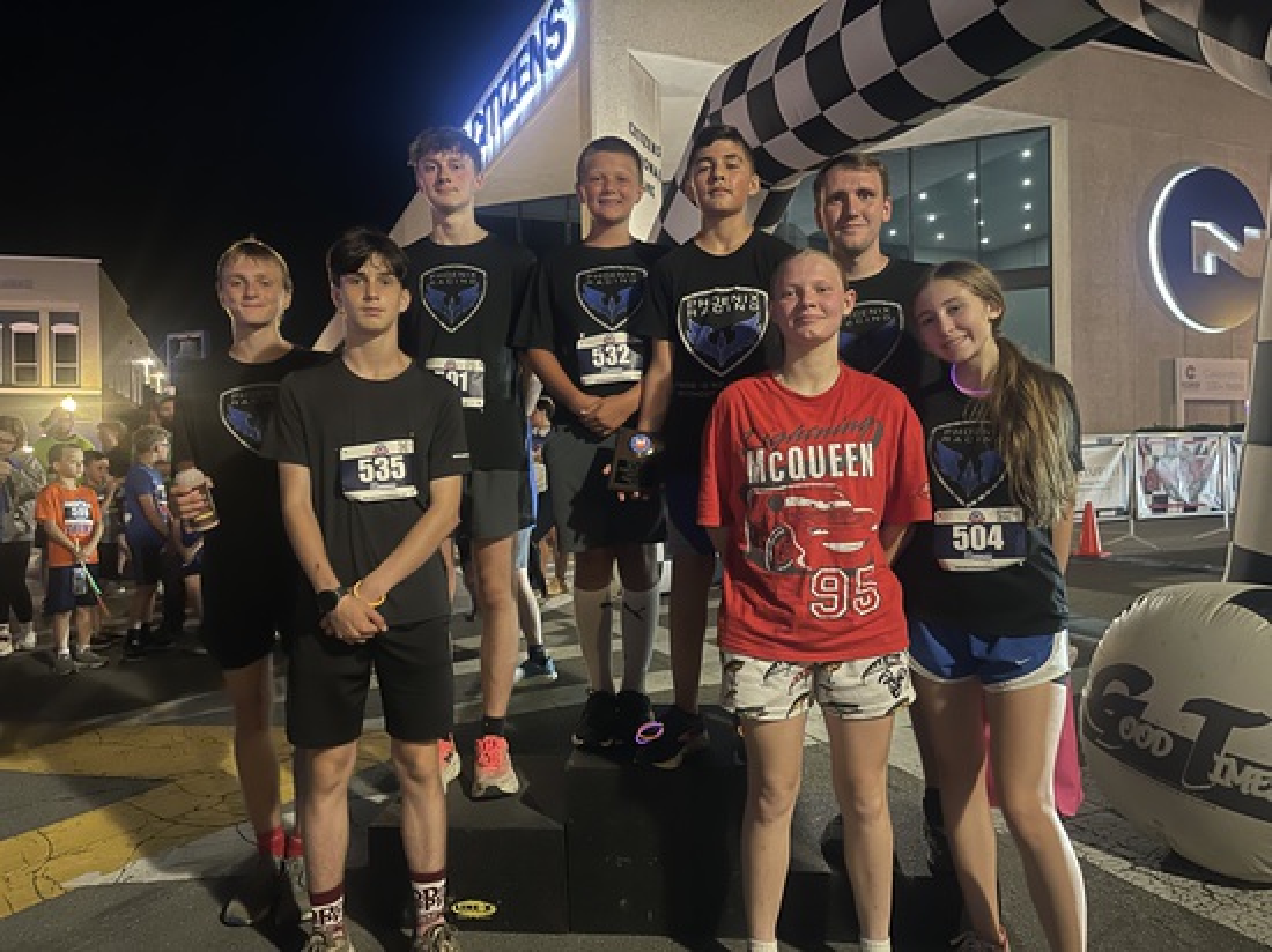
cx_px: 636
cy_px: 476
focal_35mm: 25
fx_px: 918
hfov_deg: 69.4
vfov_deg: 54.8
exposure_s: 1/24
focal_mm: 5.1
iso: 1000
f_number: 1.6
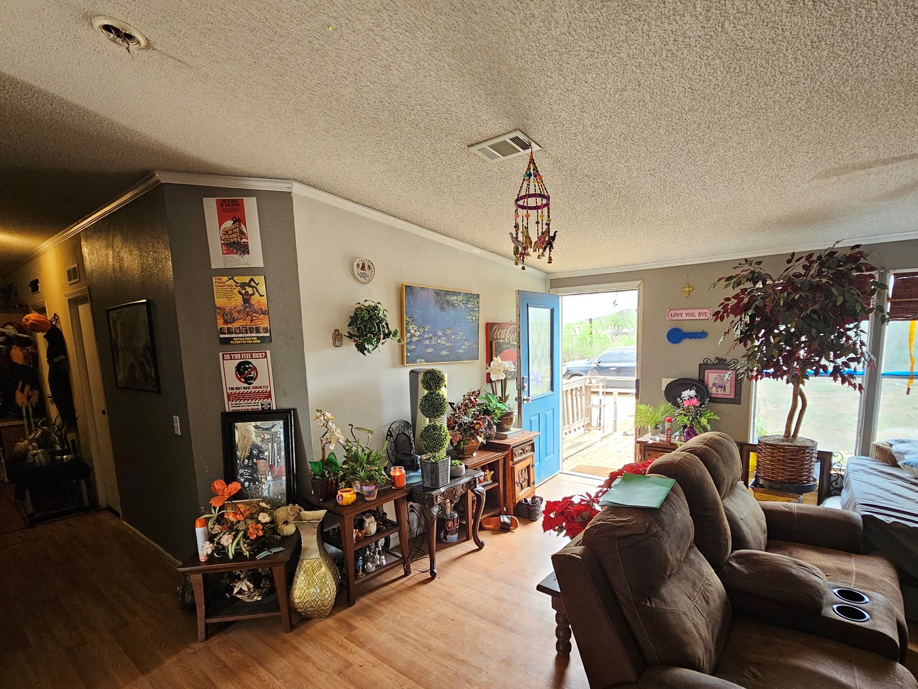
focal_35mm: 16
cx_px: 486
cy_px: 402
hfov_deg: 94.4
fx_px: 424
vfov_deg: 77.5
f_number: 2.2
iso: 160
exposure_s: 1/60
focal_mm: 2.2
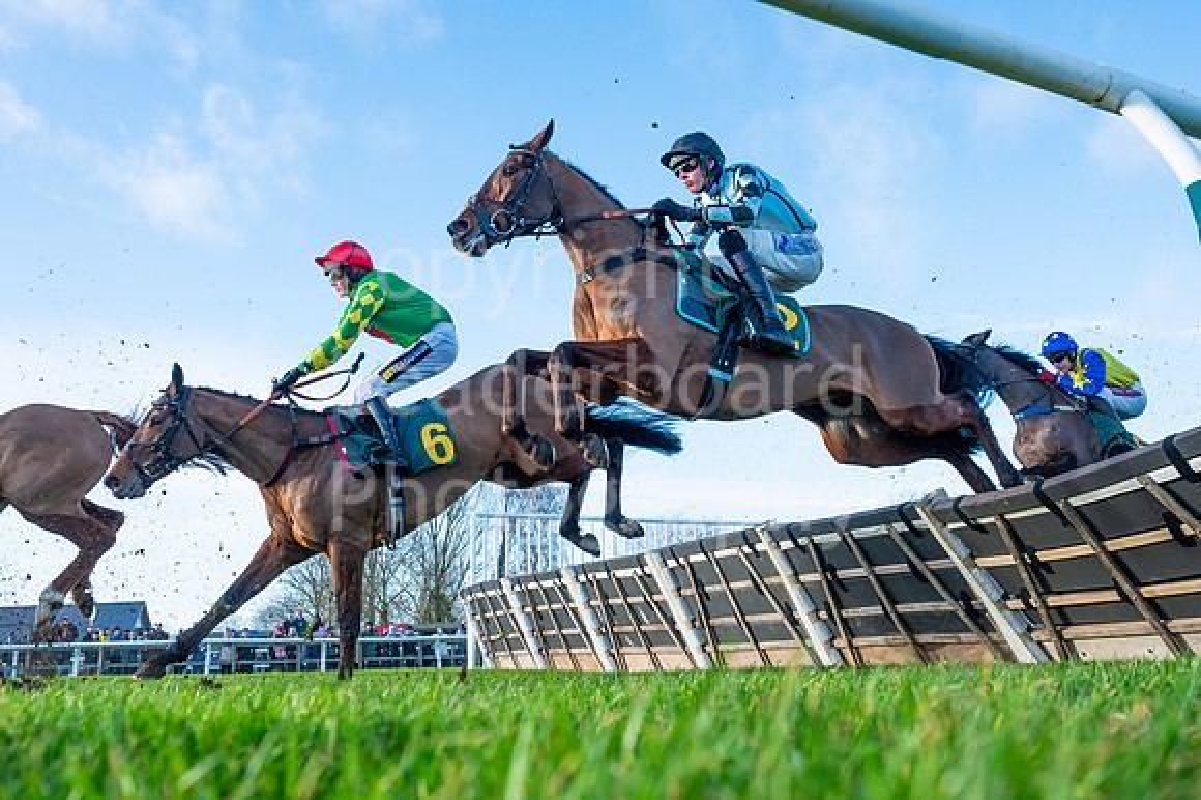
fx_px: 1215
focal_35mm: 36
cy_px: 294
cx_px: 602
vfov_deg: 36.2
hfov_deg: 52.6
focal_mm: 24
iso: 800
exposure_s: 1/3200
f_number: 5
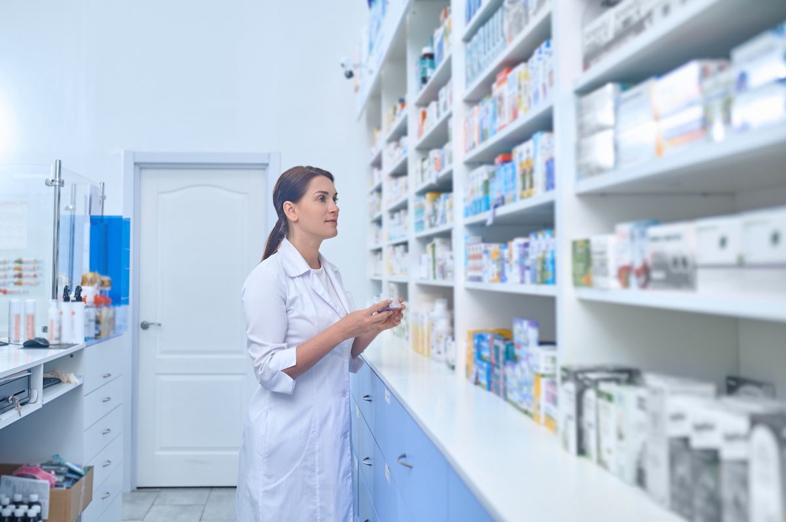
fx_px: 764
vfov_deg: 37.8
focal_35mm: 35
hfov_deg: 54.5
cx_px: 393
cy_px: 261
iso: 250
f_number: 2.5
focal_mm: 35
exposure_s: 1/160
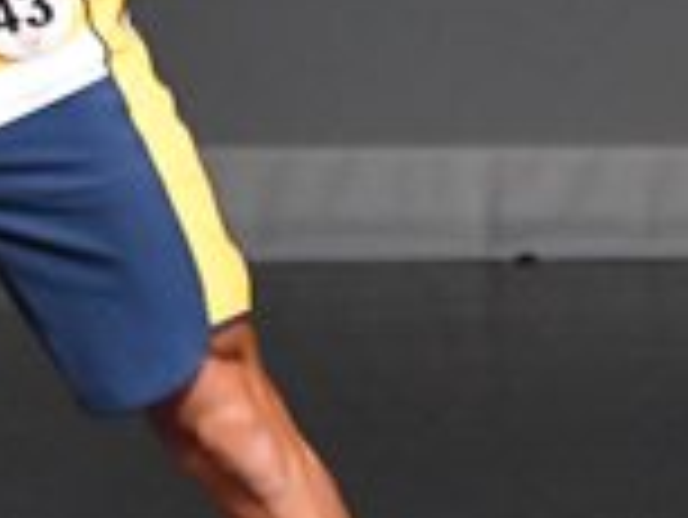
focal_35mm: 1457
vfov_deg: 1.0
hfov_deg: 1.4
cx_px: 1221
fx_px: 28981
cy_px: 54
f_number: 5.6
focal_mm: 200
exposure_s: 1/400
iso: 5600
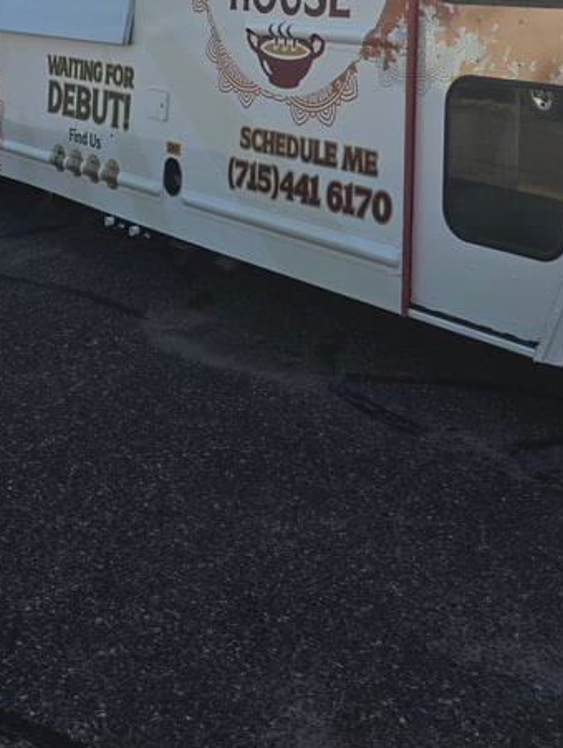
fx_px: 1126
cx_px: 200
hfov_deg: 28.0
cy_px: -27
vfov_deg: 33.2
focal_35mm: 52
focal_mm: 6.5
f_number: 1.4
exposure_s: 1/7939
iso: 50
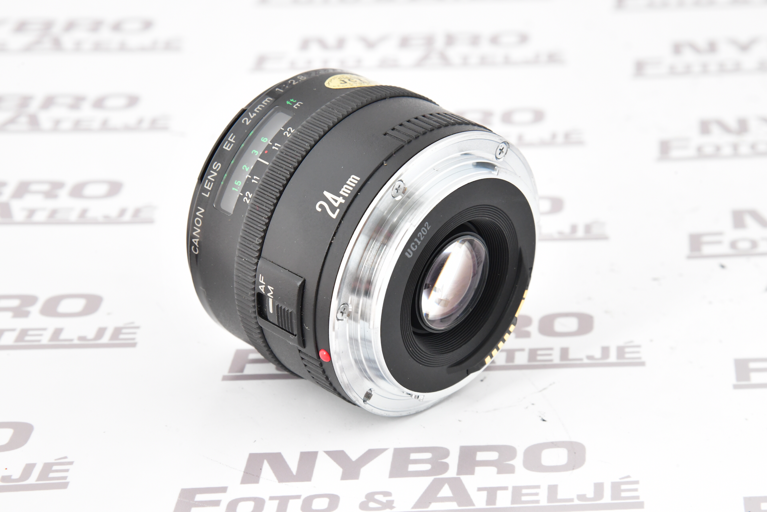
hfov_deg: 17.1
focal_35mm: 120
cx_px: 384
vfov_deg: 11.4
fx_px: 2556
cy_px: 256
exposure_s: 1/80
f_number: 14
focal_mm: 120
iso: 2500
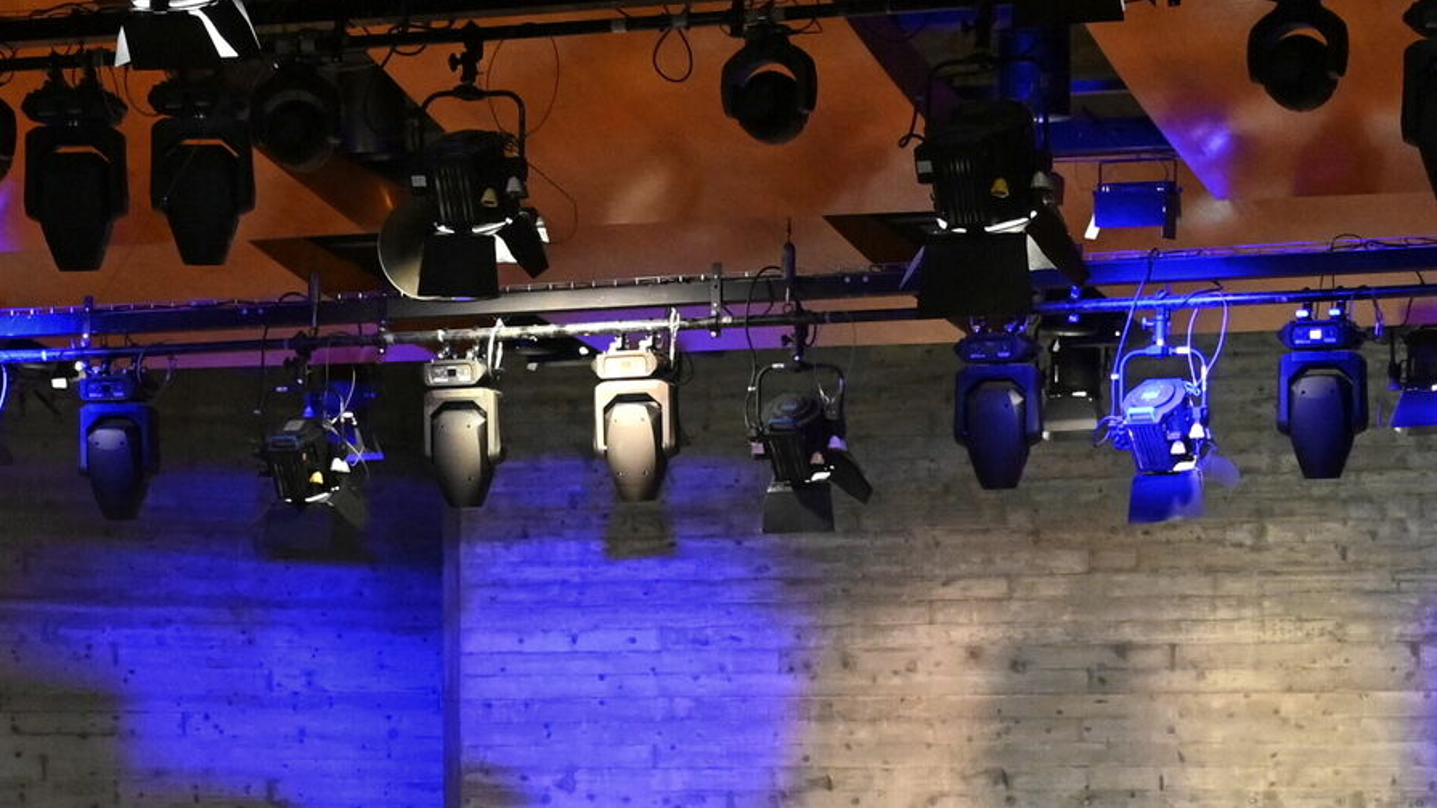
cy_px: 1386
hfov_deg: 16.8
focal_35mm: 128
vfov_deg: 9.1
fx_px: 4876
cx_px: 719
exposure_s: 1/200
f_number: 4.5
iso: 3200
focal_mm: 38
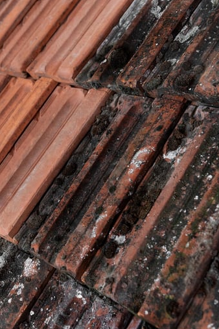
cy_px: 164
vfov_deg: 33.9
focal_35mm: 59
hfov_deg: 23.0
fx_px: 538
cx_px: 103
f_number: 3.2
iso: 400
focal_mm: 26
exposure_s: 1/80
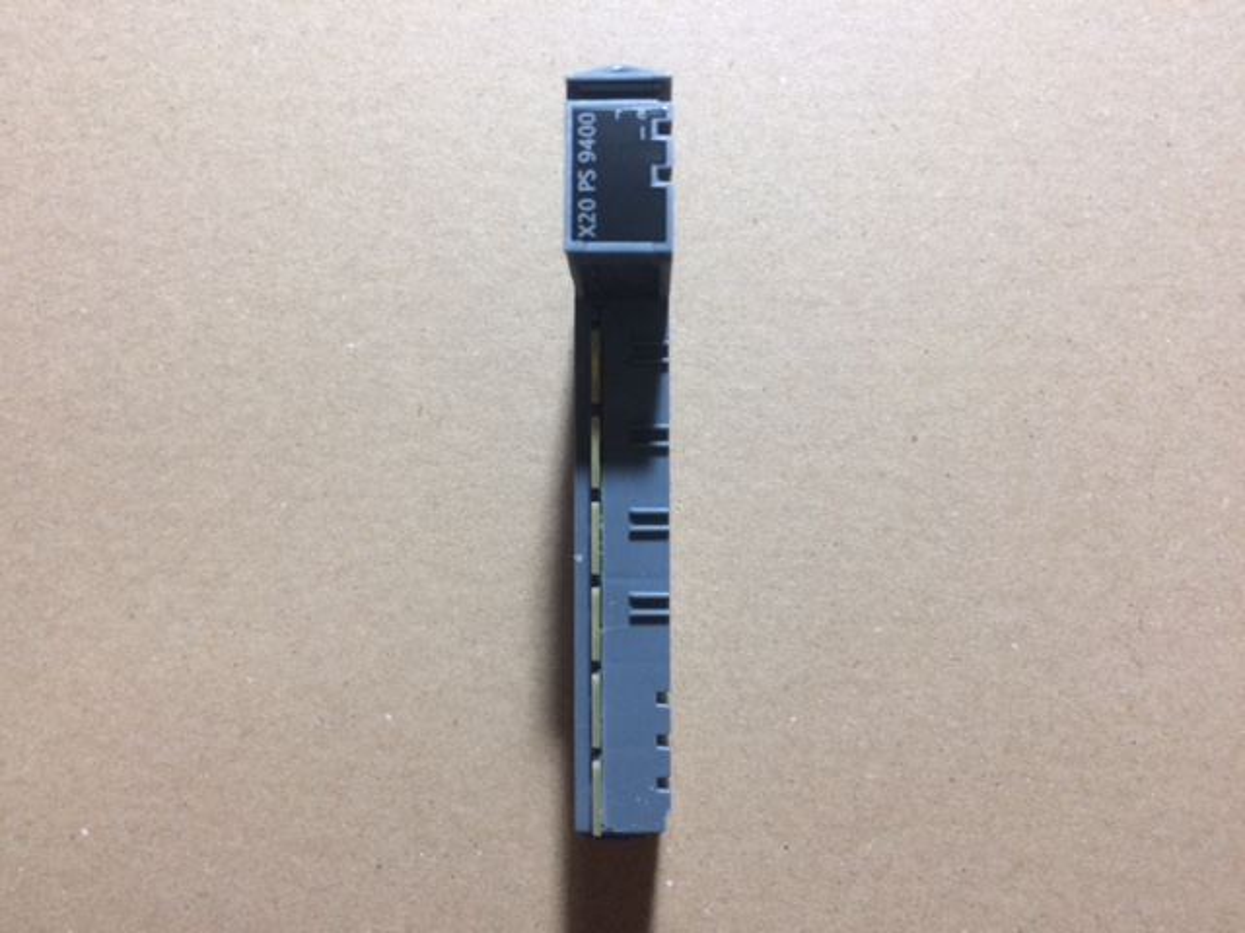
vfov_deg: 48.2
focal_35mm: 29
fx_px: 1043
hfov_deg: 61.7
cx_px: 622
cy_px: 466
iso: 200
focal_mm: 4.15
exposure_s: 1/33
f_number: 2.2
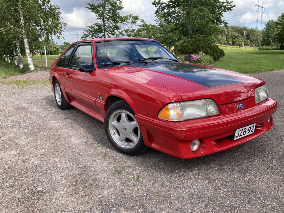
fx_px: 230
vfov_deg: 49.7
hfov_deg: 63.4
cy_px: 106
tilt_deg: -12.0
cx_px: 142
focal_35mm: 28
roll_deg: -0.2
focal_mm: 3.99
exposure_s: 1/889
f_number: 1.8
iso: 20
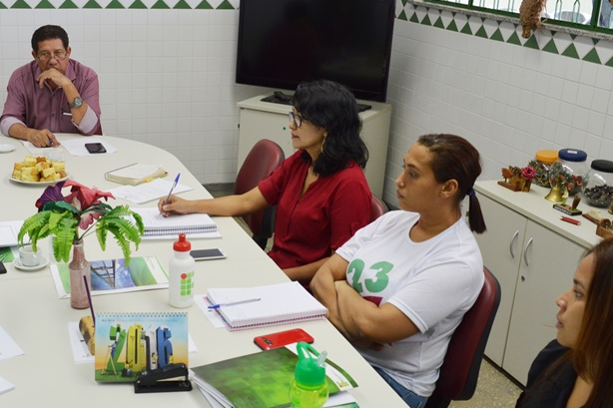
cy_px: 248
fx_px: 766
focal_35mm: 45
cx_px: 223
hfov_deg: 43.2
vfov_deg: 29.8
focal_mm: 18
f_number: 5.6
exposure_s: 1/50
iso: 400
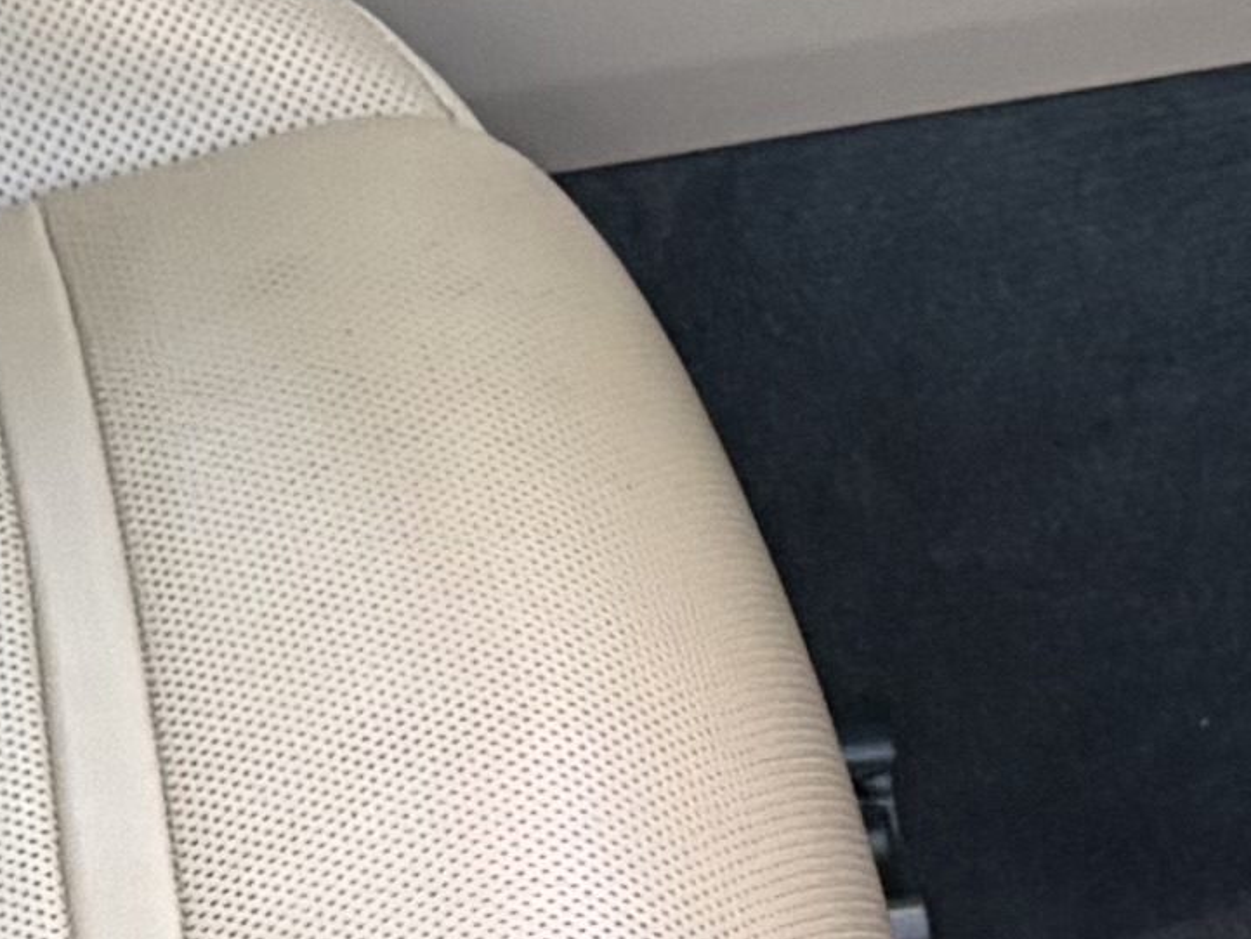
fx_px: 7446
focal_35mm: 206
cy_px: 33
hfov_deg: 9.6
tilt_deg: -30.7
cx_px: 1043
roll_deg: -3.4
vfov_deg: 7.2
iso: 320
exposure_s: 1/60
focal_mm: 5.96
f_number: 1.6
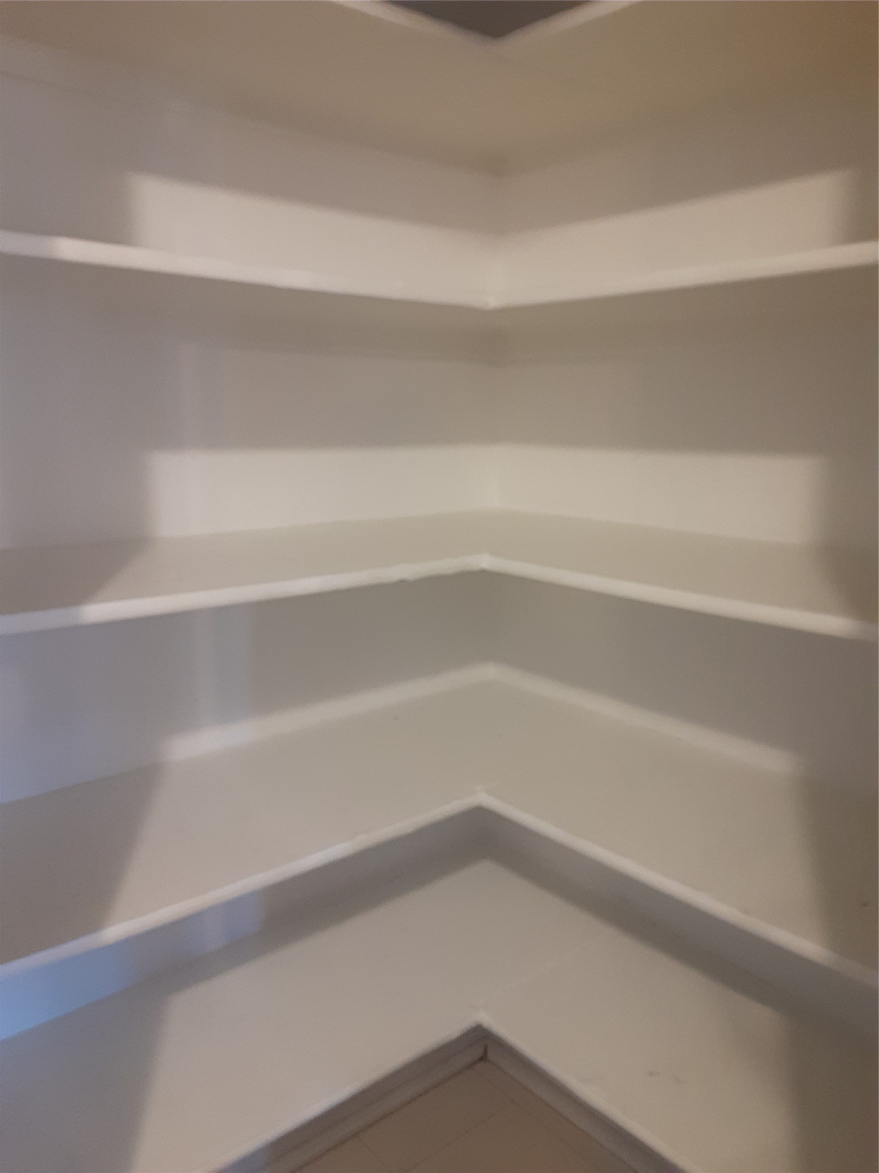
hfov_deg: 51.4
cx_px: 440
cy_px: 586
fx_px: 914
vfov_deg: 65.3
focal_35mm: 27
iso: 250
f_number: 1.9
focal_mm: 2.91
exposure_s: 1/24
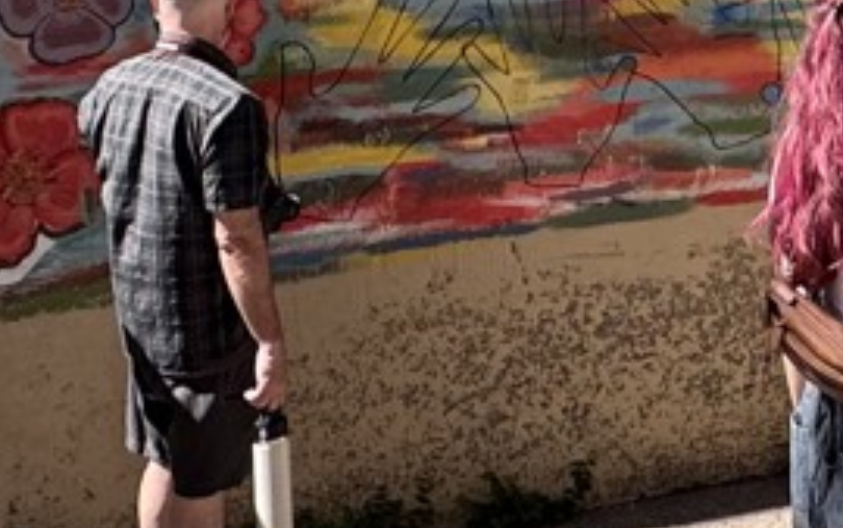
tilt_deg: +4.8
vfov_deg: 15.0
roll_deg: +3.9
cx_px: 987
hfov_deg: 24.5
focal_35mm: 77
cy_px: -384
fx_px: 1770
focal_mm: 2.22
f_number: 2.2
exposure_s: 1/320
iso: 40
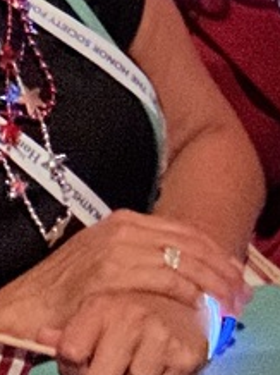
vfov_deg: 13.4
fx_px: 1524
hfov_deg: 9.9
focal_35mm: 141
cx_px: -232
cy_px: -143
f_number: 1.9
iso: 2000
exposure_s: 1/15
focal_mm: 2.69
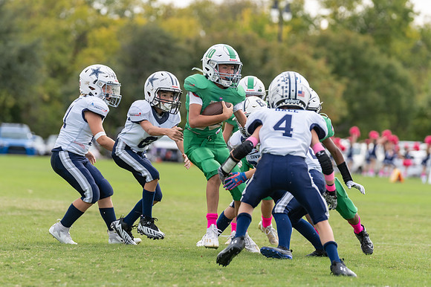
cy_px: 116
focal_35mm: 220
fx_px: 2633
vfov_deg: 6.2
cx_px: 199
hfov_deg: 9.4
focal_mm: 168
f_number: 3.5
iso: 250
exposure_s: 1/1250
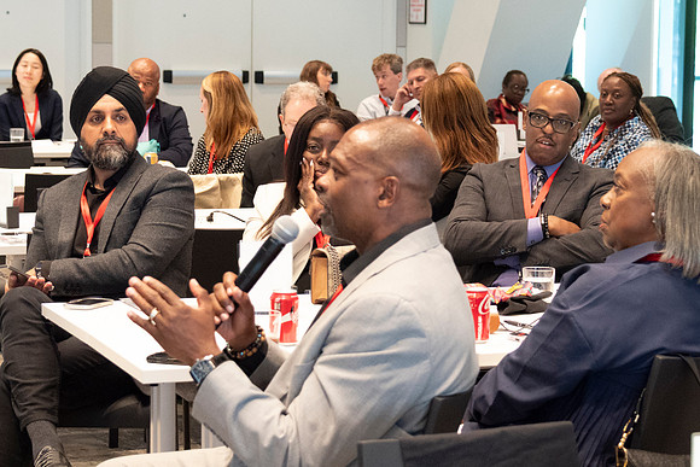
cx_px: 350
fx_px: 1896
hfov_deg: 20.9
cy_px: 234
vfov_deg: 14.0
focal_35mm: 97
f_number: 5.3
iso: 5000
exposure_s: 1/60
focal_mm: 60
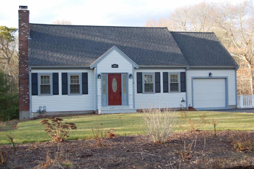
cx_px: 127
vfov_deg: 28.0
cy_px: 84
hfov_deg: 41.2
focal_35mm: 48
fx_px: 338
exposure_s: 1/125
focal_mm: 32
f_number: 5.6
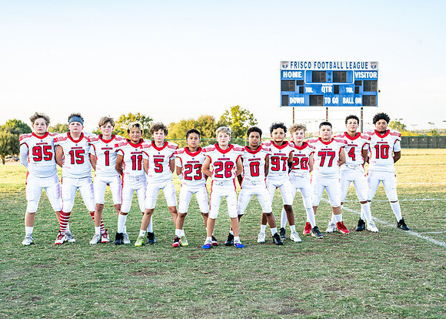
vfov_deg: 24.0
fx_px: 747
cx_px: 214
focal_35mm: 59
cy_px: 178
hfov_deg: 33.2
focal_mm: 50
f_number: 2.8
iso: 500
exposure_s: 1/1000
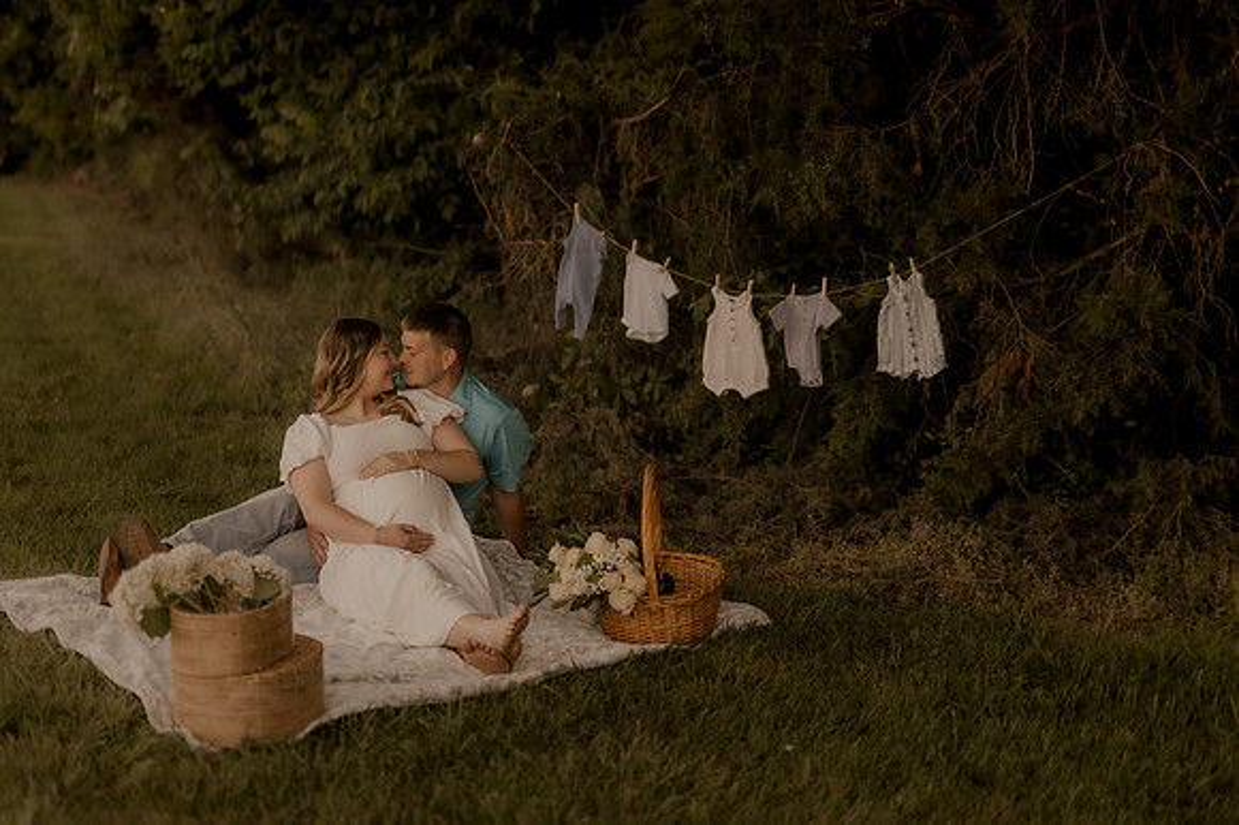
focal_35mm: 50
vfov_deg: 27.0
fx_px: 1720
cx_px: 620
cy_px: 412
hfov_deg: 39.6
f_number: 1.4
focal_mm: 50
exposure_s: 1/1000
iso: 200
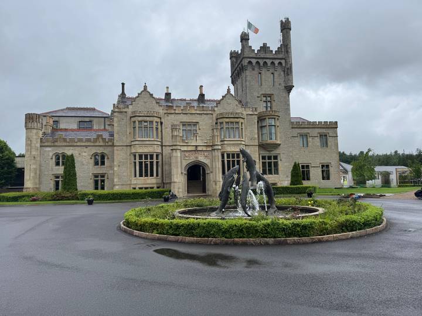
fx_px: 293
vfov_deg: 56.8
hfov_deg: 71.6
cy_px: 158
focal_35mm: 24
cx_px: 211
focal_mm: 6.76
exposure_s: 1/1425
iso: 80
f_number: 1.78
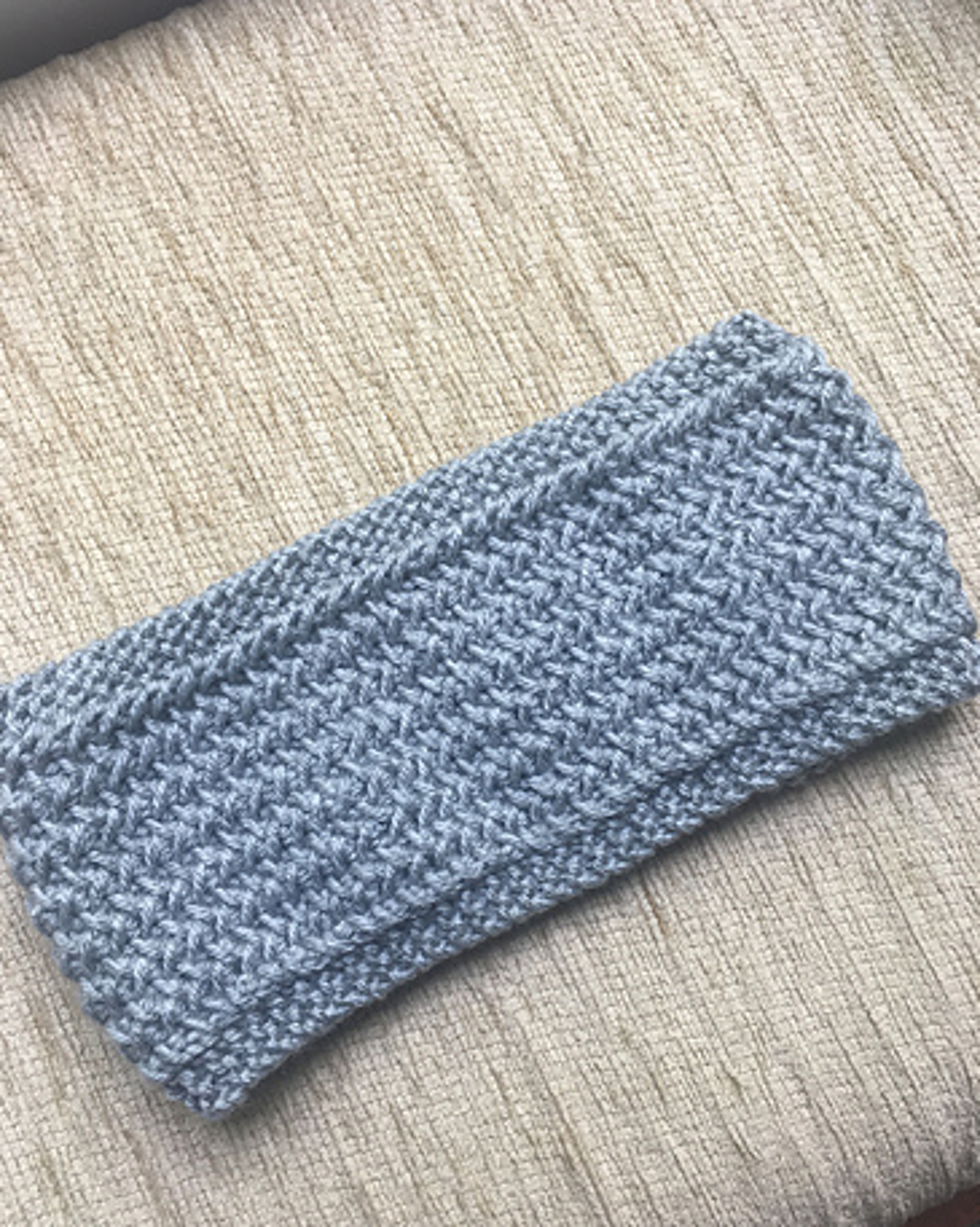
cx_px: 485
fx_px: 1125
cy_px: 650
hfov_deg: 47.1
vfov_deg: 57.2
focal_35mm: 31
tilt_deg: -79.1
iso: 40
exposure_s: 1/120
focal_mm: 4.15
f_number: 2.2
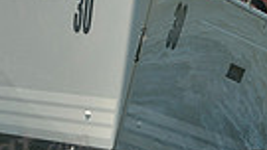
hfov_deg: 1.5
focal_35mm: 1399
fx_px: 9907
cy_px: 38
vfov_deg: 0.9
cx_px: 194
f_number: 6.3
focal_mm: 310
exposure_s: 1/1250
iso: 200
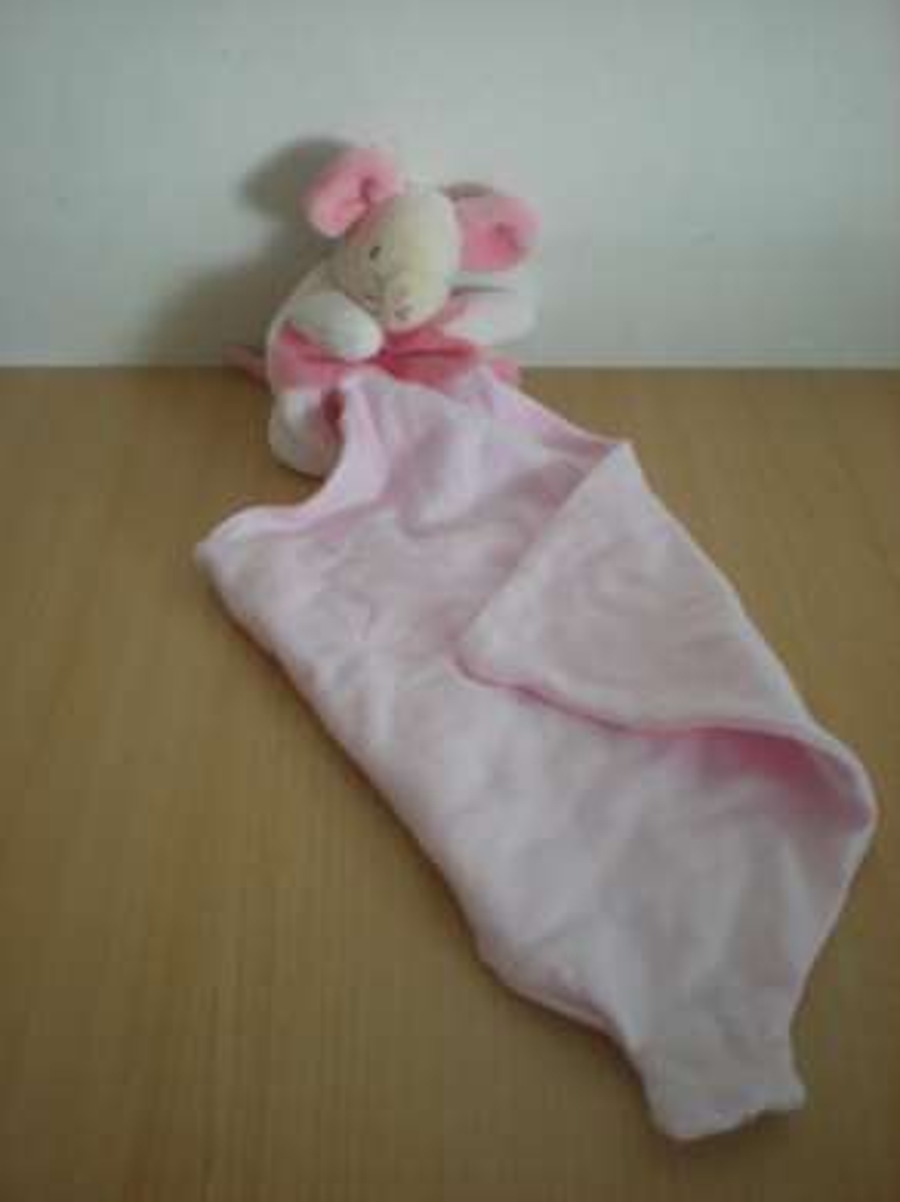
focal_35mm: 38
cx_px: 450
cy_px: 601
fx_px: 1319
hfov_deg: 37.7
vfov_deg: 49.0
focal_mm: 6.3
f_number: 3.1
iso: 200
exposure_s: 1/27.6
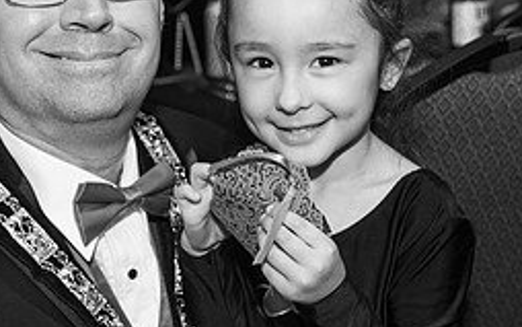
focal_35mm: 107
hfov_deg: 19.3
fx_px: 1523
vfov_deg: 12.2
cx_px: 121
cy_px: 157
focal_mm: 46
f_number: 4
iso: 800
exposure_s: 1/200
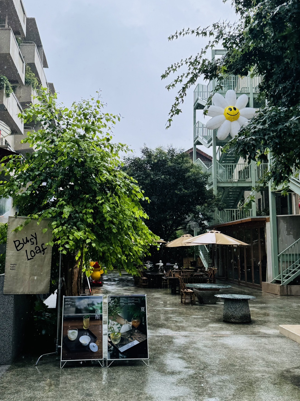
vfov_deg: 55.3
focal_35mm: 33
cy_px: 210
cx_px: 120
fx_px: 382
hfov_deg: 42.7
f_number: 1.78
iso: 80
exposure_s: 1/549
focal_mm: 6.76
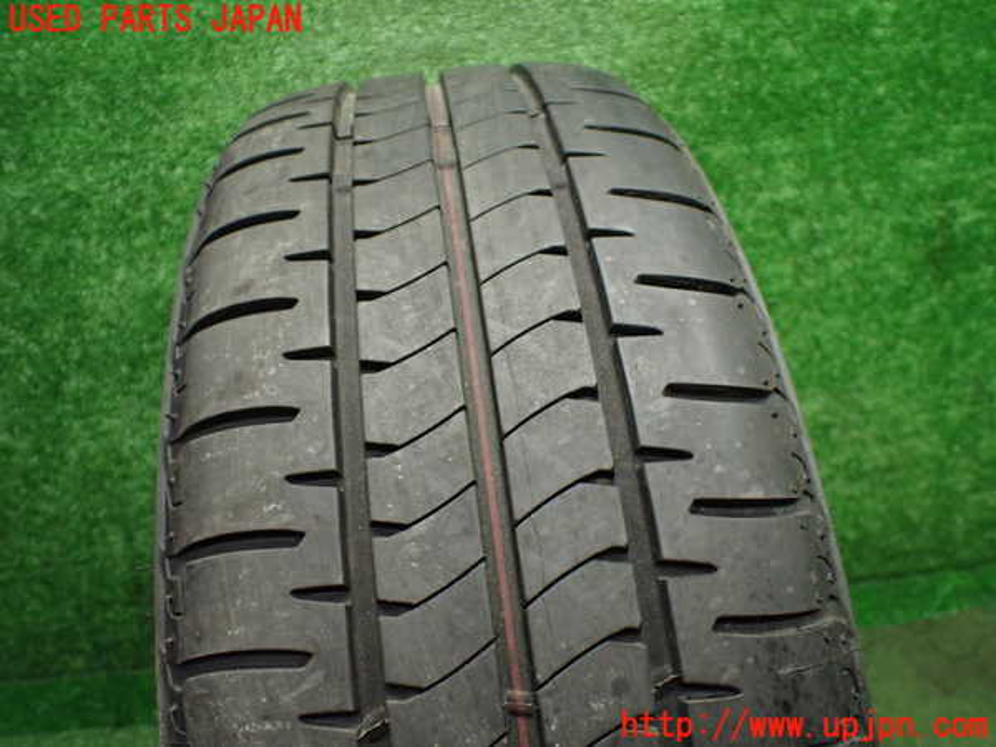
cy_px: 374
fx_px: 863
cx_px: 498
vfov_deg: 46.8
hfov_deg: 60.0
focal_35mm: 30
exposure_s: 1/125
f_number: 2.3
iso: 640
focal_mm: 5.4
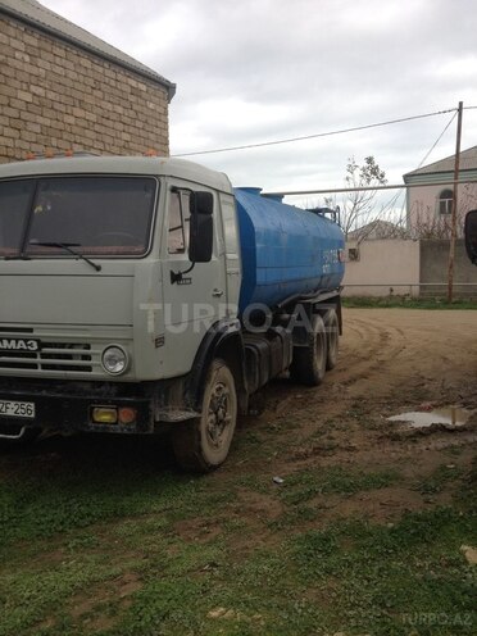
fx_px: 643
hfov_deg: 40.7
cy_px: 318
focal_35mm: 35
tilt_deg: -3.5
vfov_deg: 52.6
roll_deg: +2.0
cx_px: 238
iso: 50
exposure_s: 1/347
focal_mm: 4.28
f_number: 2.4
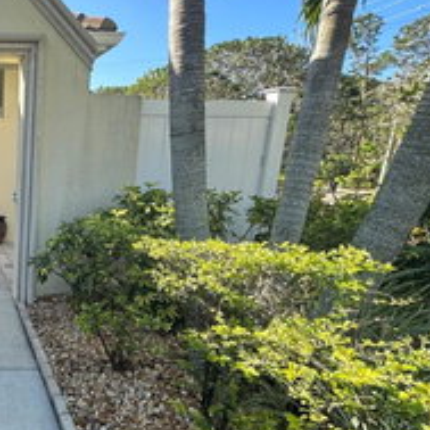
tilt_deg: -10.8
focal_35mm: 28
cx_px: -31
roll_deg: -0.6
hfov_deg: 45.0
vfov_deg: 57.3
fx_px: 394
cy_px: 223
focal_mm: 2.22
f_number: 2.2
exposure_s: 1/368
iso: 40
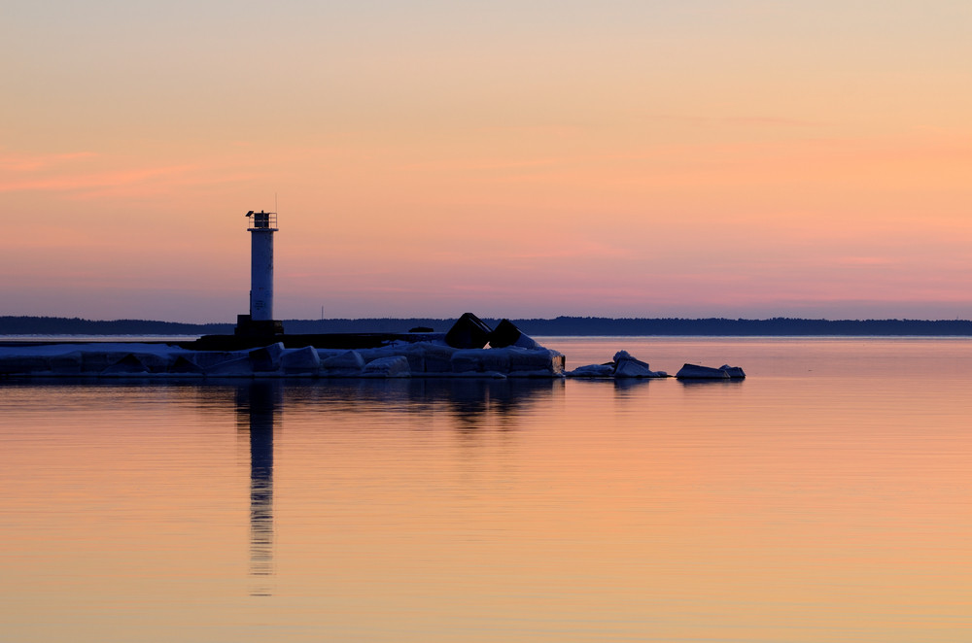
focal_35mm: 210
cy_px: 322
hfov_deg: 9.8
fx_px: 5657
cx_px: 486
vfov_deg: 6.5
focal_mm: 140
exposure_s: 1/15
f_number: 8
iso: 100
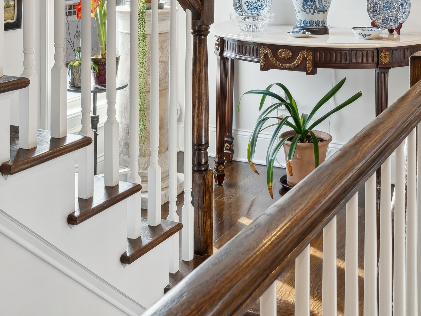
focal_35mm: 56
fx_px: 681
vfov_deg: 24.9
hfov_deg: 34.1
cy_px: -2
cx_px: 274
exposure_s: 1/8
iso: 200
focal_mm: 24
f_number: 11
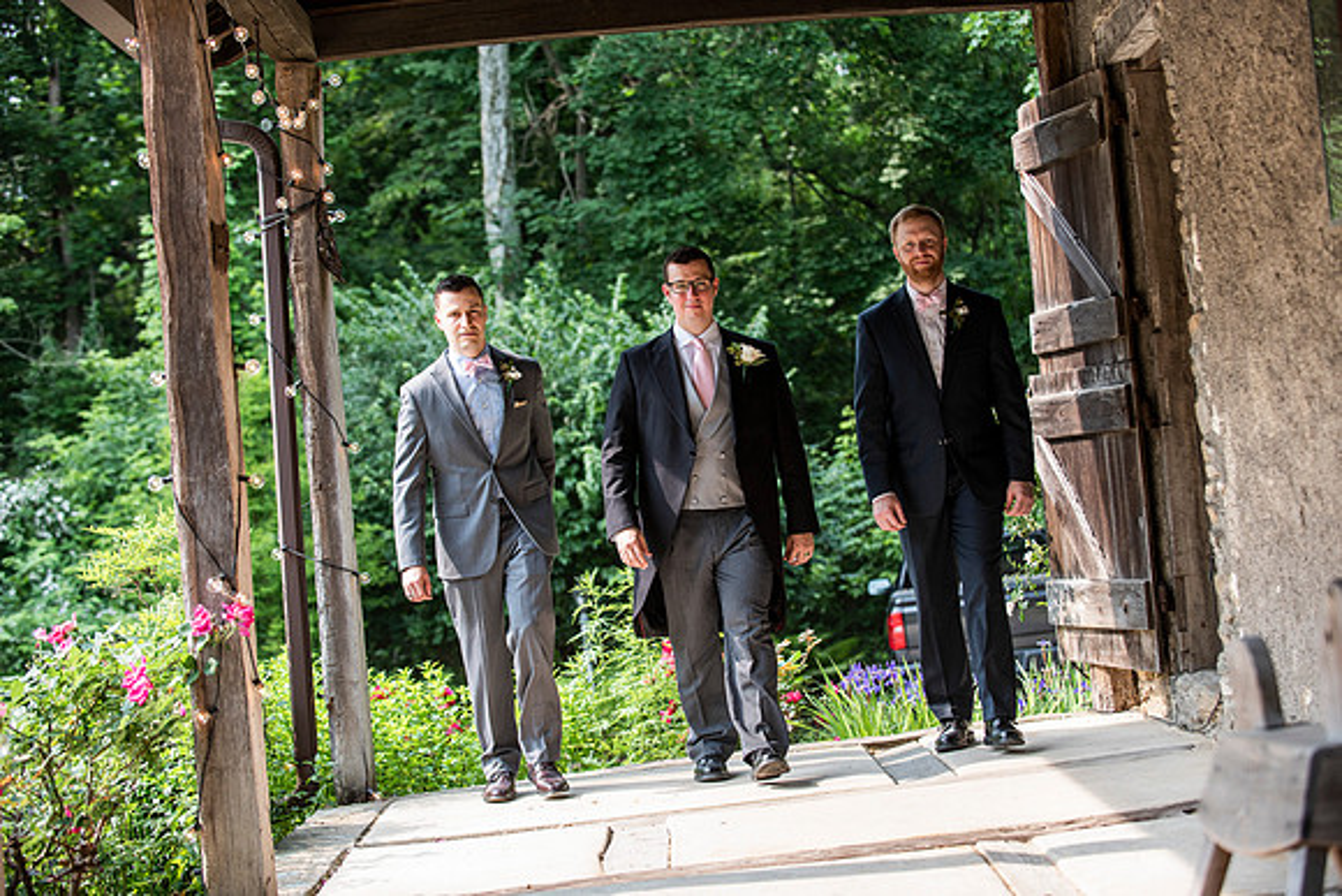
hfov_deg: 25.4
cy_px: 448
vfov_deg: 17.1
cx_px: 671
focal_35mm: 80
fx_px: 2983
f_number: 3.5
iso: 400
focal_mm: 80
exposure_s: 1/500
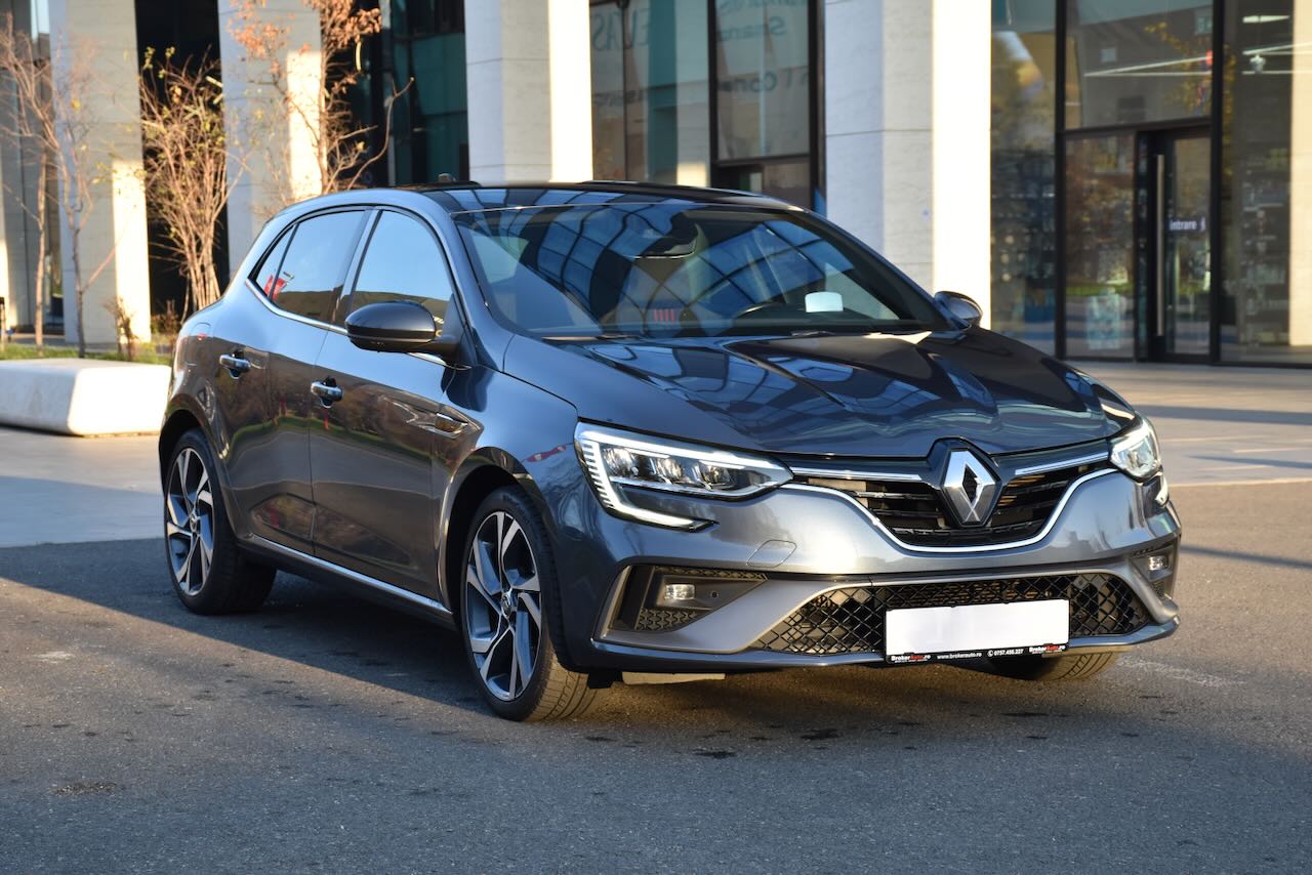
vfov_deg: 15.2
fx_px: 3281
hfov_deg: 22.6
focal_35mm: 90
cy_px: 438
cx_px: 656
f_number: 8
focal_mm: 60
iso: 400
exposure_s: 1/250
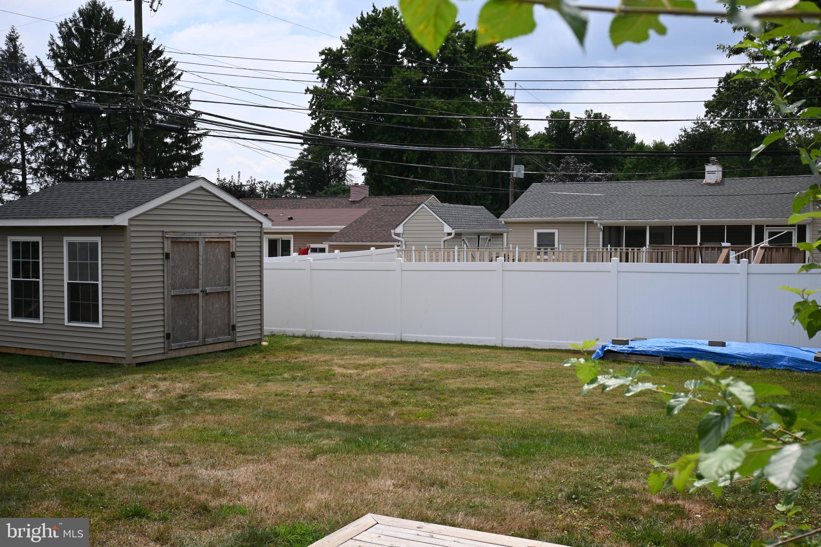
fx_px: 855
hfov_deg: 51.3
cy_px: 274
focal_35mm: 38
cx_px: 410
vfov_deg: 35.5
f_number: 7.1
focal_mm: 25
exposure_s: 1/400
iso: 100
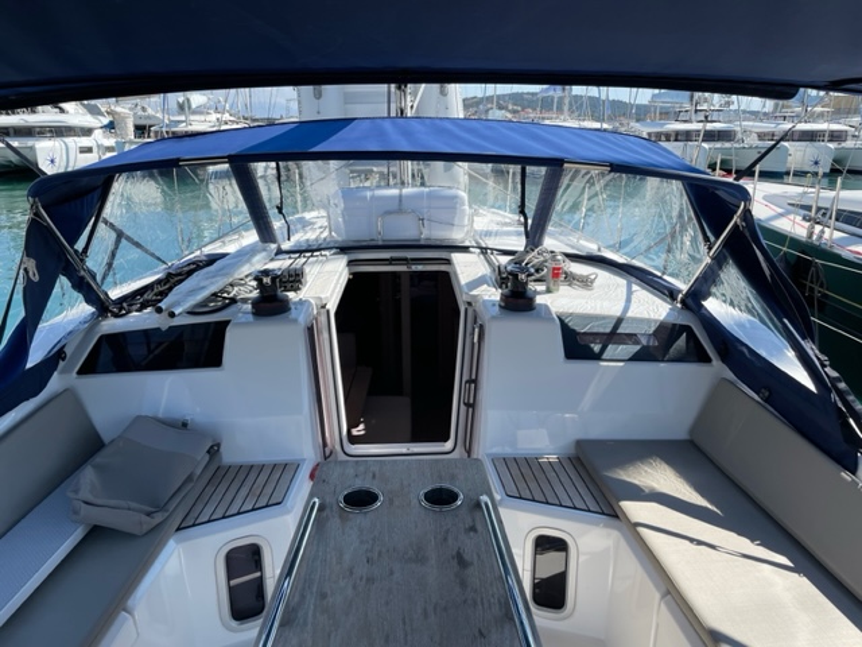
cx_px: 431
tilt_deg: -14.3
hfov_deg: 67.3
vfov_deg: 53.1
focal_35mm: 26
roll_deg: -0.3
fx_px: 647
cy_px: 324
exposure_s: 1/2174
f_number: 1.6
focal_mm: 4.2
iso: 32
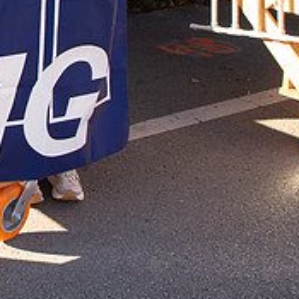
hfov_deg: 18.4
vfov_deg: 21.1
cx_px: -206
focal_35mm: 78
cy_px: -32
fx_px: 762
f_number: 7.1
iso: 500
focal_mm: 24
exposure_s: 1/200
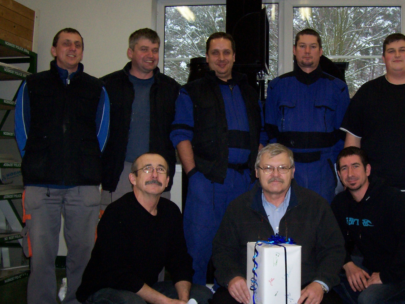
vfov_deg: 28.5
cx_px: 286
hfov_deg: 36.9
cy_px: 170
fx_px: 597
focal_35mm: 51
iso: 140
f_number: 2.7
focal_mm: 5.6
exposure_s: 1/112
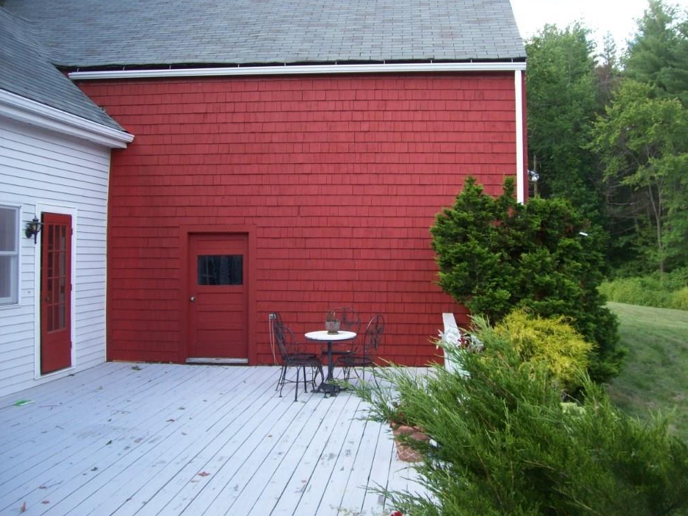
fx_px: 735
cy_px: 257
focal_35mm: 37
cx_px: 349
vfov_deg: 38.7
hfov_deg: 50.1
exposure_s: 1/233
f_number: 2.7
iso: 80
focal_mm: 6
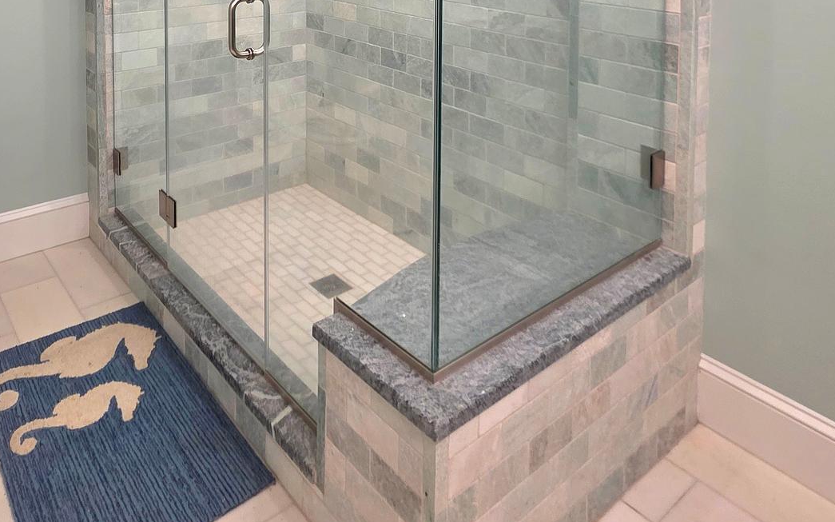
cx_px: 304
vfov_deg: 37.5
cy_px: -68
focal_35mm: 27
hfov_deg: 67.2
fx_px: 614
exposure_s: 1/60.2
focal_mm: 2.2
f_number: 1.9
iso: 160
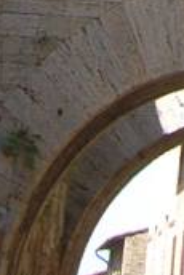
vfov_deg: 8.8
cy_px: -443
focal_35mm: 207
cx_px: 419
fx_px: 1584
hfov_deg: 6.4
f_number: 10
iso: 400
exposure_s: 1/160
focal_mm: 24
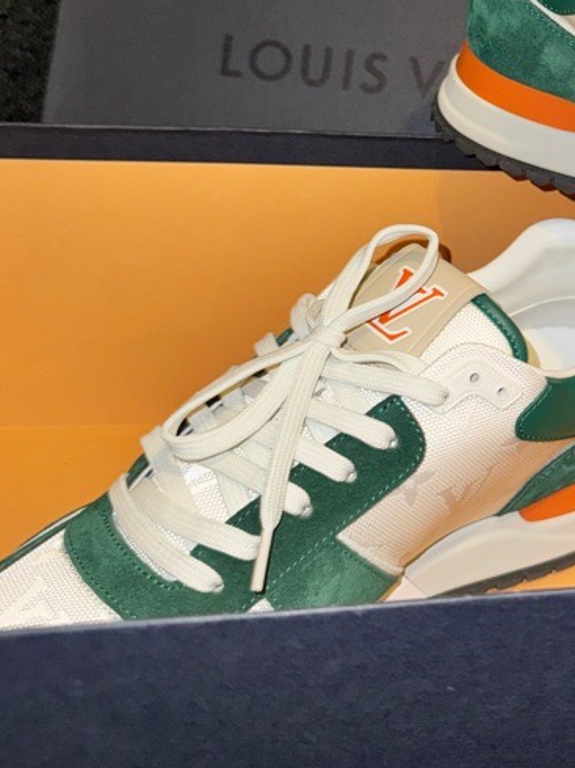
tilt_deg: -28.1
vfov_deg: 37.9
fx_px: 1086
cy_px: 187
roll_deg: -2.3
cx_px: 564
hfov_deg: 28.0
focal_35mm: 49
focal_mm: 6.76
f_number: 1.78
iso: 50
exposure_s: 1/19
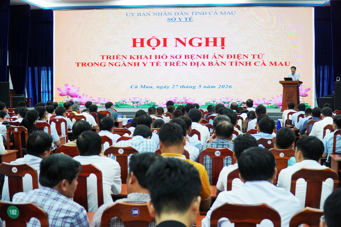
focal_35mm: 50
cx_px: 170
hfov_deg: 40.0
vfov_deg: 27.3
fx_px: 469
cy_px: 114
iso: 1000
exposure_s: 1/160
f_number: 4
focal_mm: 33
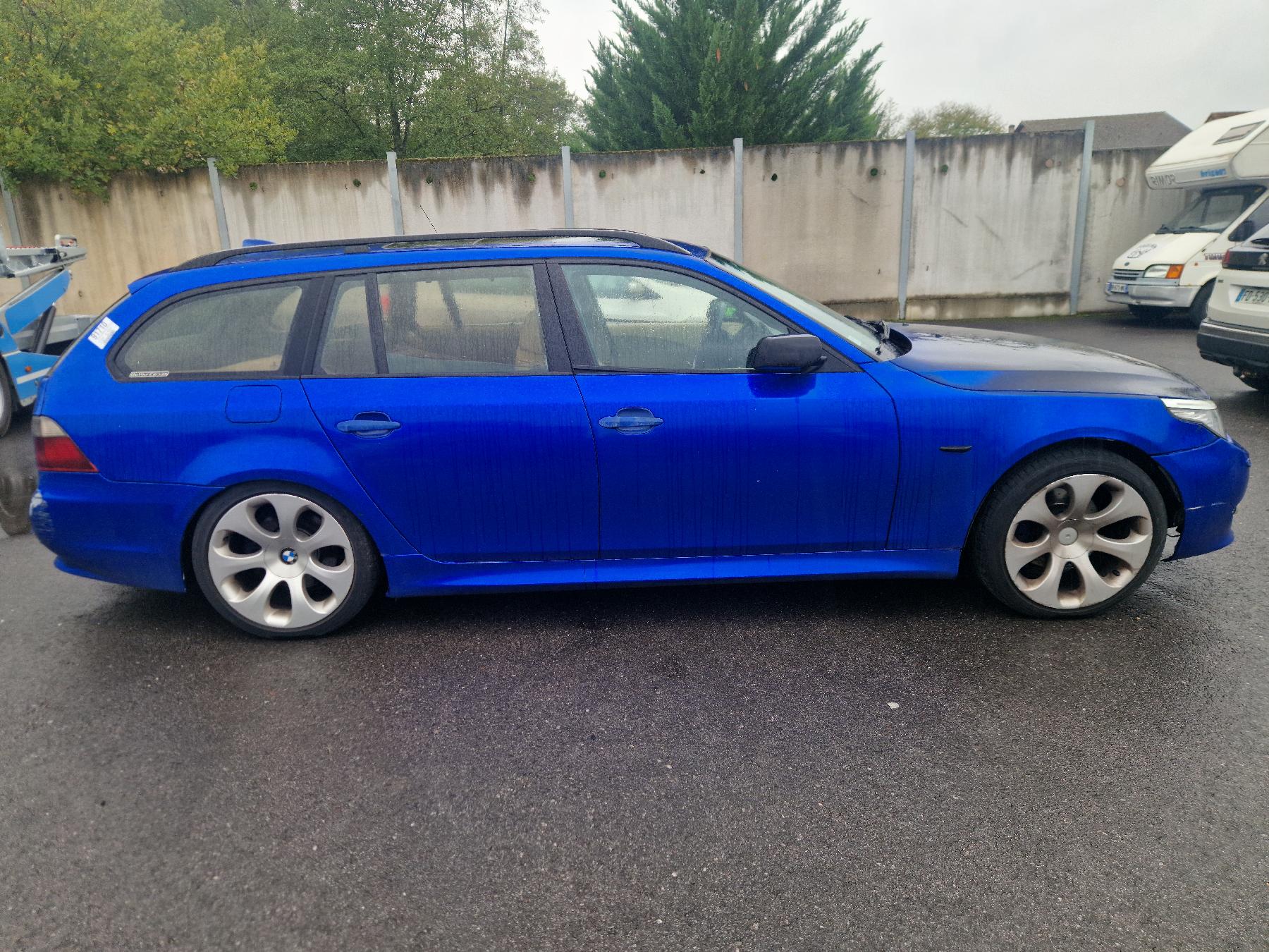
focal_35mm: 23
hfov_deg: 73.9
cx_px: 634
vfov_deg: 58.9
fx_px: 843
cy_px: 476
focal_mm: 5.4
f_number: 1.8
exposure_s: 1/125
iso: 50
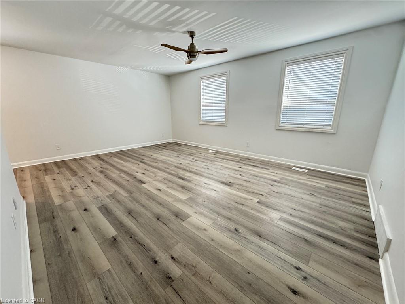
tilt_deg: -14.1
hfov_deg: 102.1
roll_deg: +0.0
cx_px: 202
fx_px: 164
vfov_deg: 85.7
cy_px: 152
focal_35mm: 14
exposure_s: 1/60
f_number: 2.2
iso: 400
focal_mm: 2.22
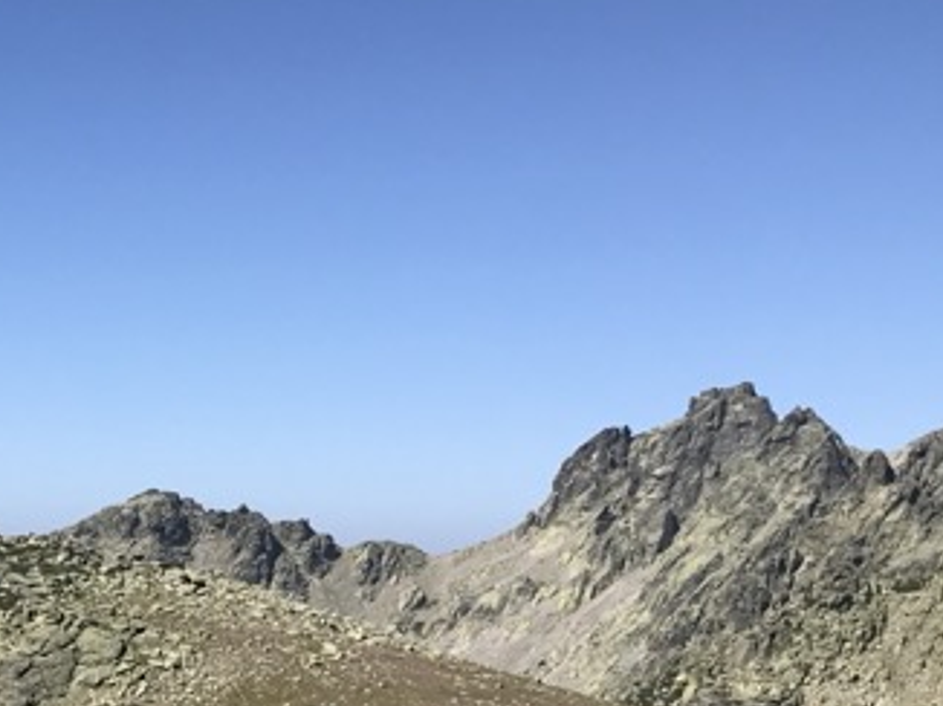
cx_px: 3
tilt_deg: -7.4
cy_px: 859
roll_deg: -2.8
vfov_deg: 16.1
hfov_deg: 21.5
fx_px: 2396
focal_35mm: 88
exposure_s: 1/3195
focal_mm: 3.99
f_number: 1.8
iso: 20
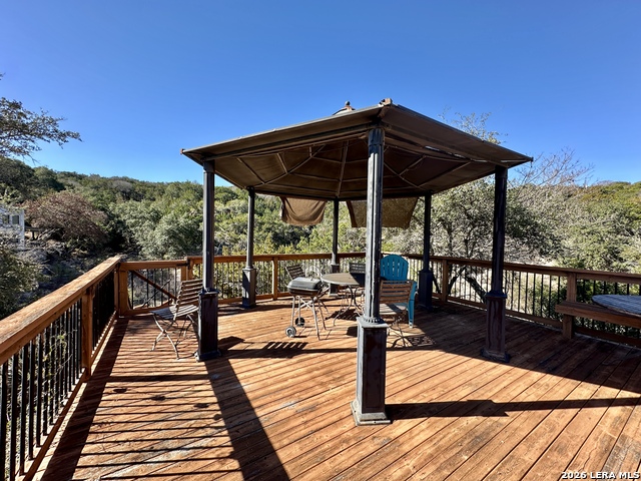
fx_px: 259
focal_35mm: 14
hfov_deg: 102.1
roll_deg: -2.1
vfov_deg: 85.7
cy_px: 240
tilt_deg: -1.3
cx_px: 320
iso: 40
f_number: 2.2
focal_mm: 2.22
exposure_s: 1/440
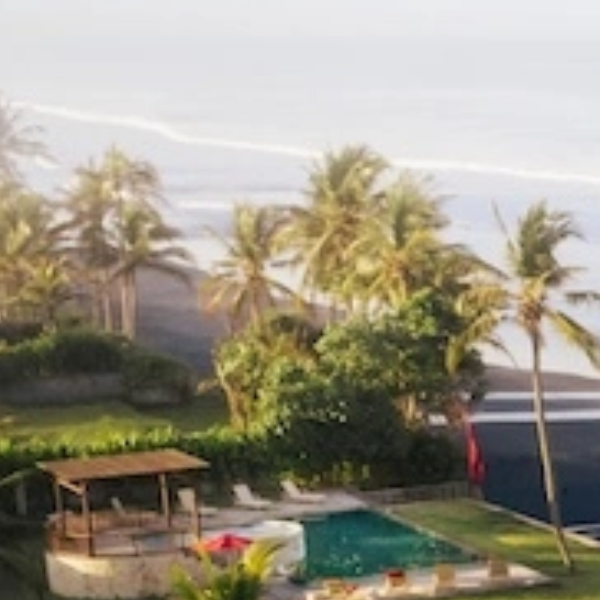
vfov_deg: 12.8
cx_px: 1464
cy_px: 633
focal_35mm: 134
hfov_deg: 10.9
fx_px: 2628
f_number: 9
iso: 400
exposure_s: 1/160
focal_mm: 10.26
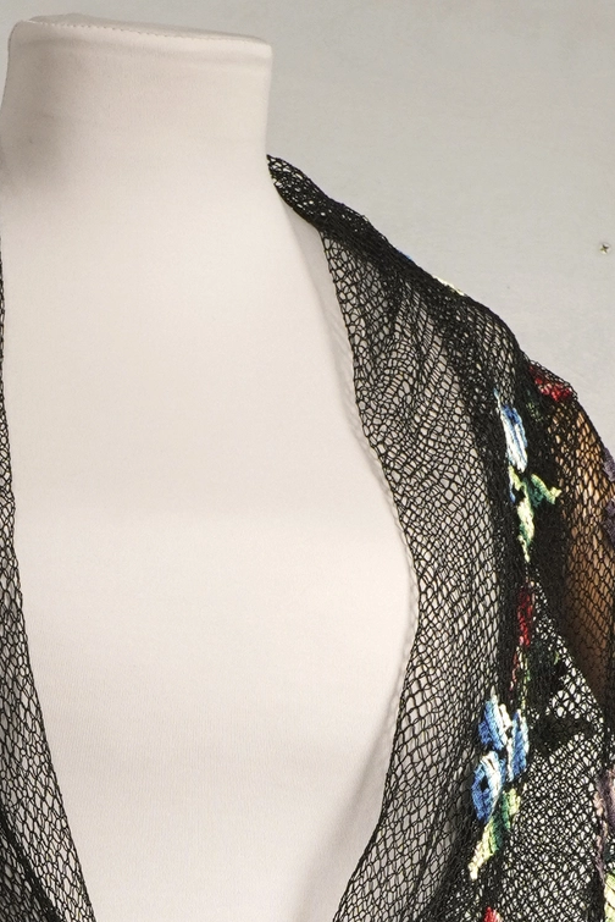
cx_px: 41
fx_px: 4685
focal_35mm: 183
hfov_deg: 7.5
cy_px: 1553
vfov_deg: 10.7
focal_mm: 32
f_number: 8
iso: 320
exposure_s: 1/15
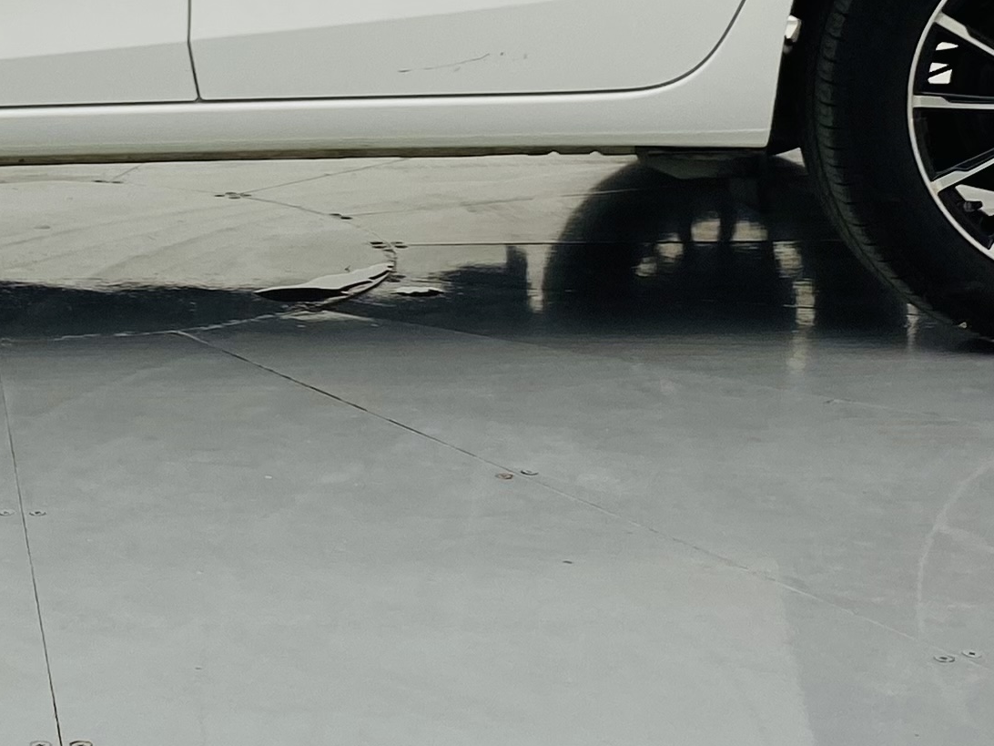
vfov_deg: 14.5
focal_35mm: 96
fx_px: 2757
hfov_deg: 19.9
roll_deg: +0.5
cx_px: 18
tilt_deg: +1.4
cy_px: -330
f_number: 1.8
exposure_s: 1/184
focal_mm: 4.25
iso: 32
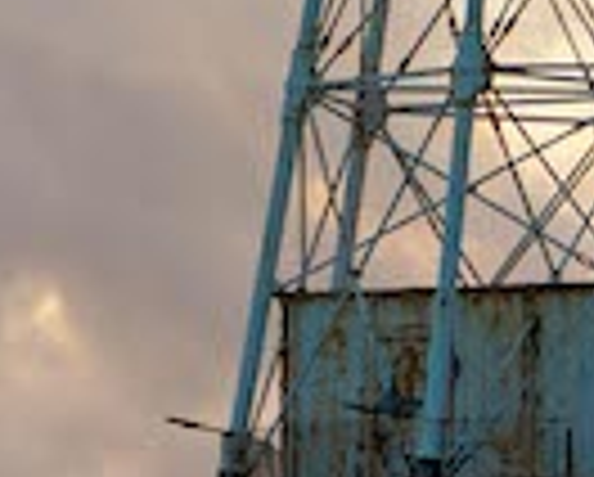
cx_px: -580
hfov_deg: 2.7
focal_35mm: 706
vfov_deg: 2.2
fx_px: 12430
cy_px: -198
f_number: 2.8
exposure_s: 1/2000
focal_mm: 83
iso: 100
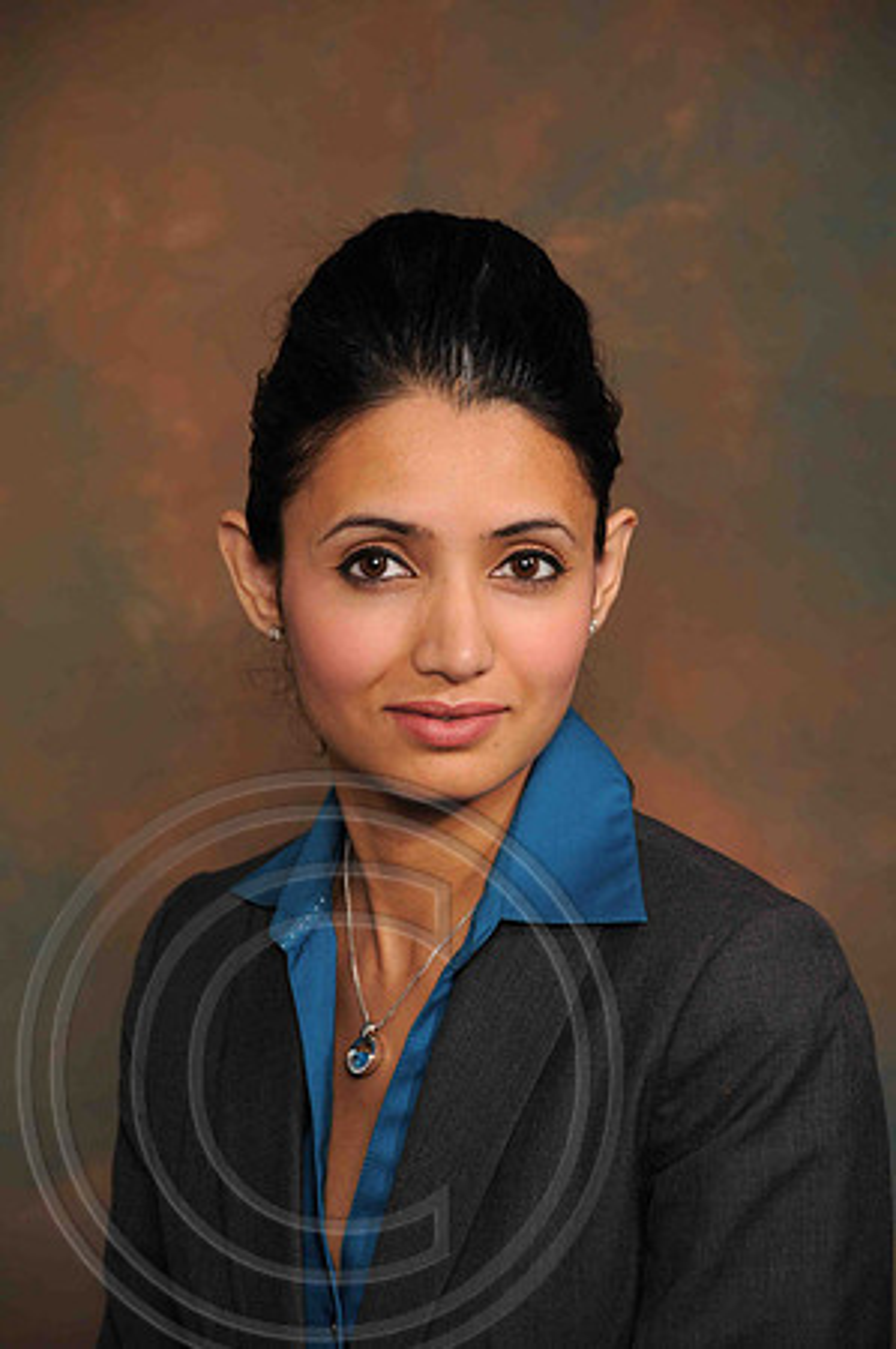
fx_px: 5051
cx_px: 448
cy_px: 674
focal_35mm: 135
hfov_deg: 10.1
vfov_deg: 15.2
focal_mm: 90
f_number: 5.6
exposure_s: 1/80
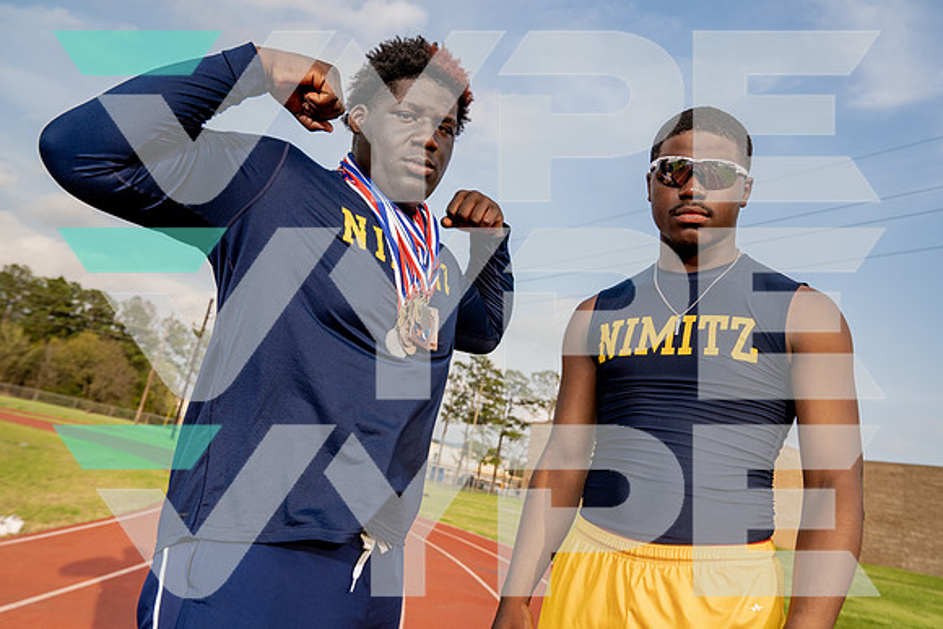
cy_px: 314
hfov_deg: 67.4
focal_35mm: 27
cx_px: 472
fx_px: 707
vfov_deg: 48.0
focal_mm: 27
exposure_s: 1/250
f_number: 5
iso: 100
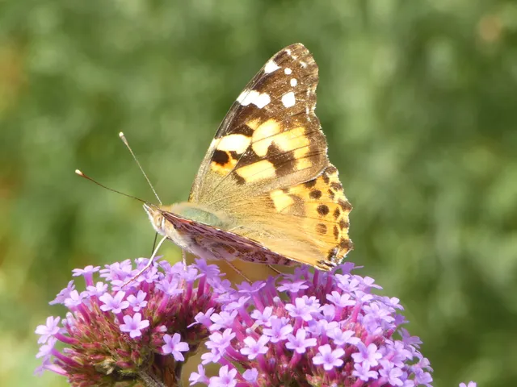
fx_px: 2584
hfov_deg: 11.4
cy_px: 194
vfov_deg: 8.6
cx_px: 258
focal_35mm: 173
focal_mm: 30.9
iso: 100
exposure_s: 1/80
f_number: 5.5
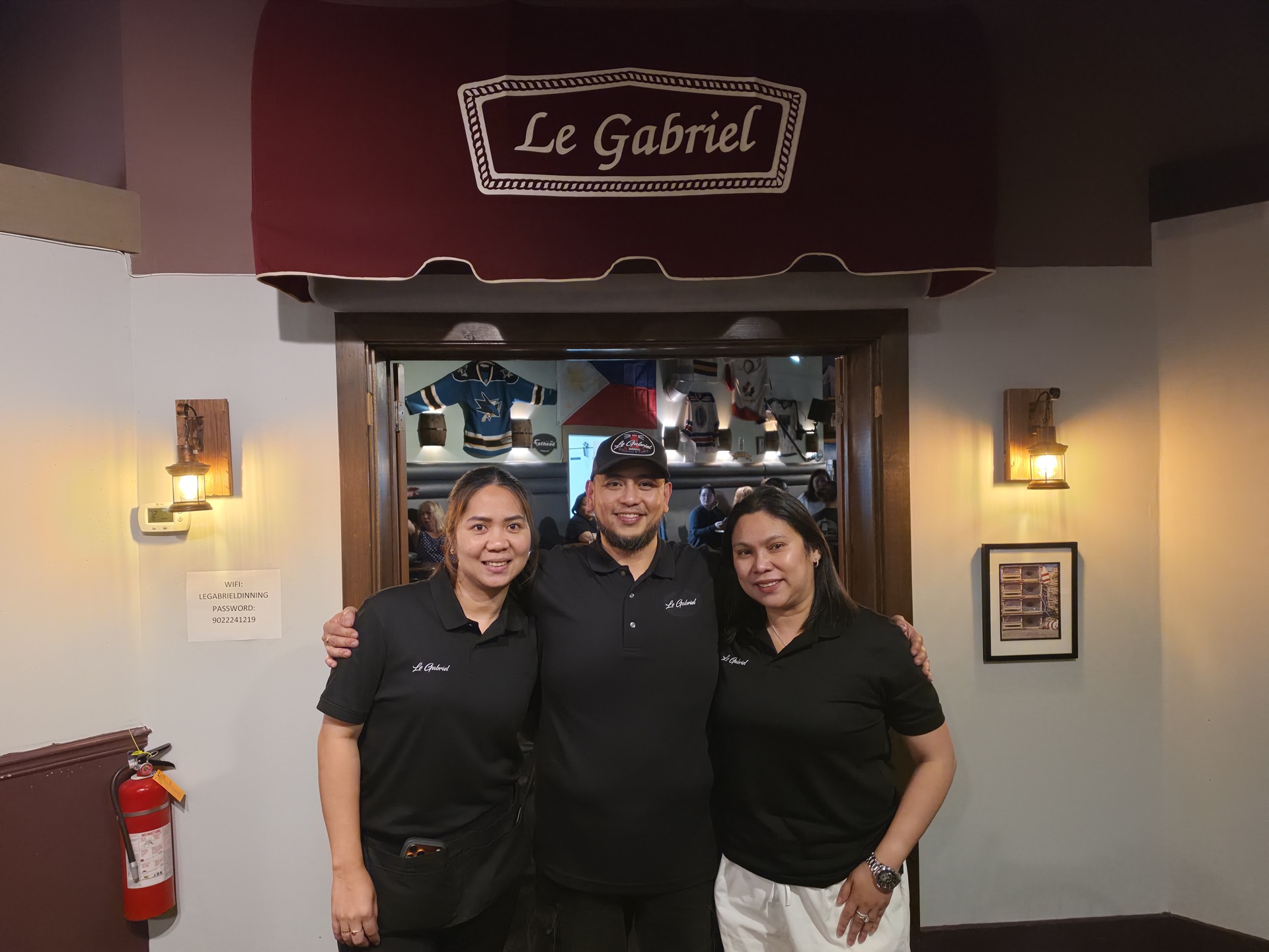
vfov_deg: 58.9
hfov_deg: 73.9
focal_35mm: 23
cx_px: 634
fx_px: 843
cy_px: 476
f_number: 1.4
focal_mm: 6.5
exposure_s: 1/40
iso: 320
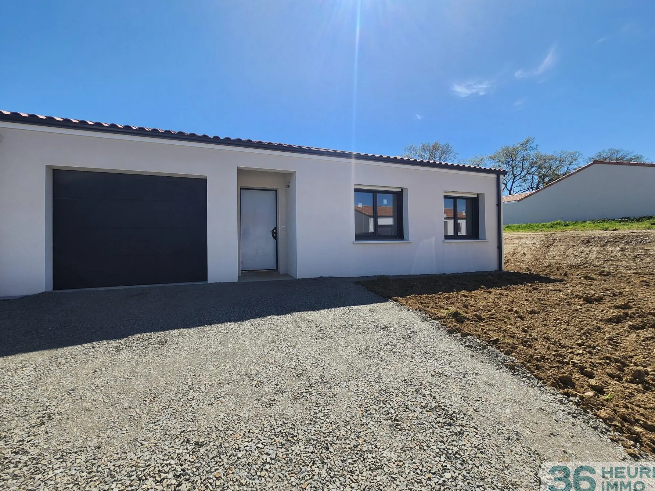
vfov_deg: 85.6
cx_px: 333
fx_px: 265
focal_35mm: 14
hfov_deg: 102.1
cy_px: 237
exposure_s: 1/1242
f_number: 2.2
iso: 32
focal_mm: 1.74
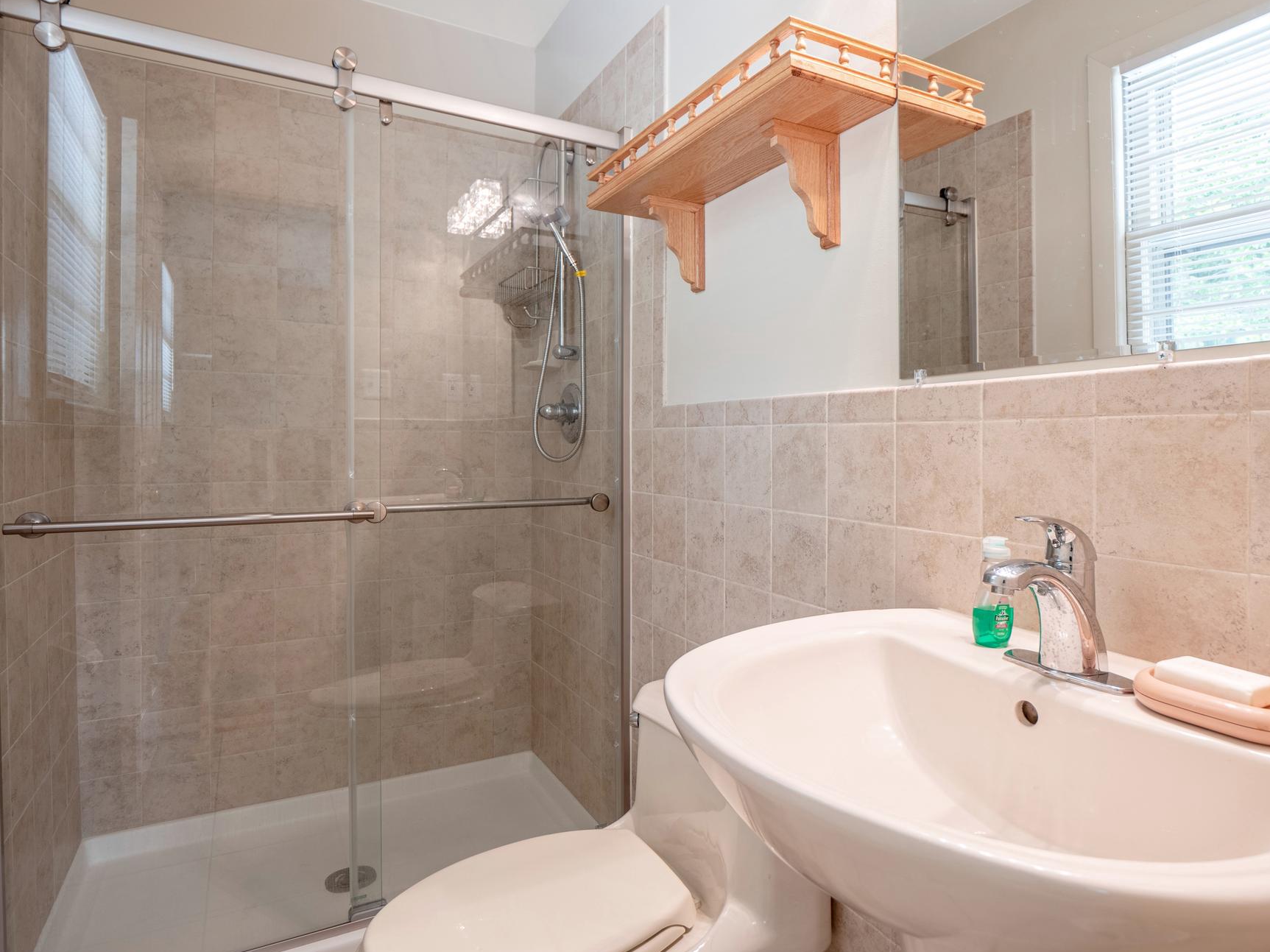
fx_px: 697
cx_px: 707
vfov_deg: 68.6
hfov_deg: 84.3
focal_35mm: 19
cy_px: 455
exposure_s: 1/30
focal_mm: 8
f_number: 5
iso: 100
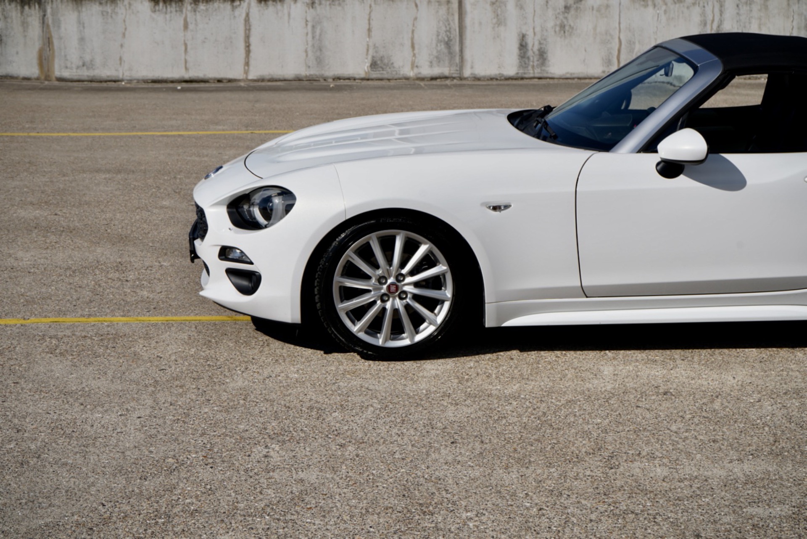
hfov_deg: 28.8
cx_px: 404
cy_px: 270
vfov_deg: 19.5
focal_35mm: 70
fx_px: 1570
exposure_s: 1/400
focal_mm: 70
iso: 100
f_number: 9
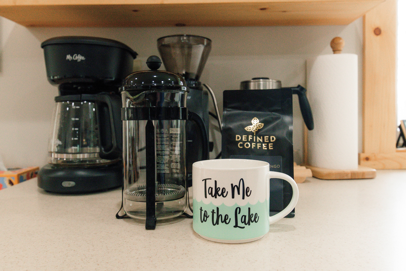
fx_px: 338
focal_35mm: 30
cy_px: 136
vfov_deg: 43.6
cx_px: 203
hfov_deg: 61.9
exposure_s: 1/100
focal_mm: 30
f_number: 10
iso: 4000
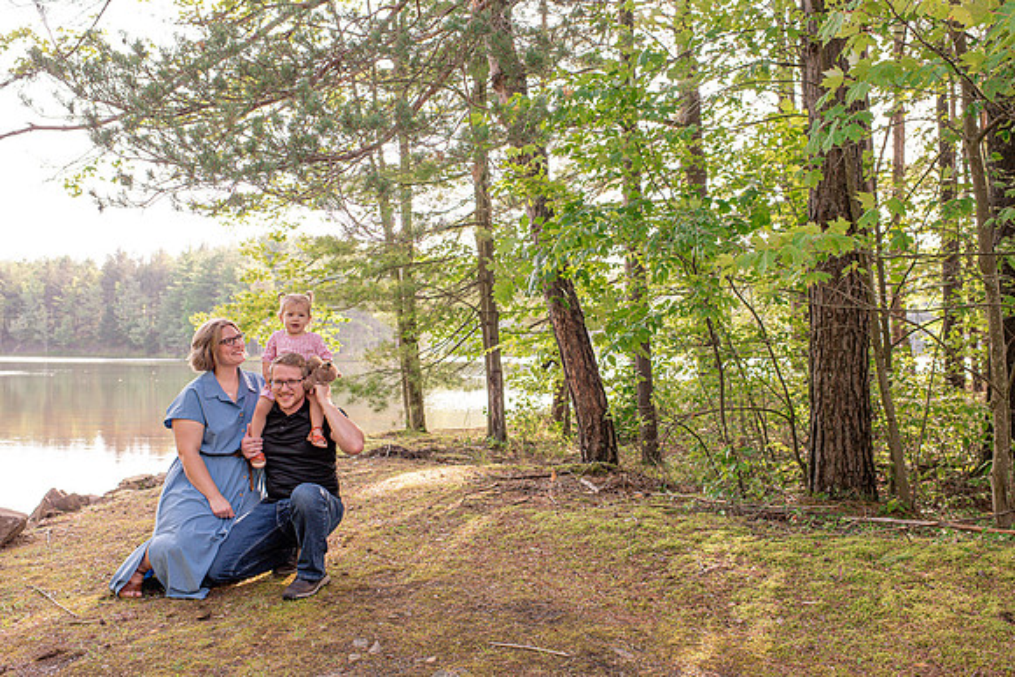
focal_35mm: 36
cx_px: 516
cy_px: 338
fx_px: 1017
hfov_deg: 53.0
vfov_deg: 36.8
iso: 400
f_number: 5
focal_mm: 35
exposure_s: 1/400
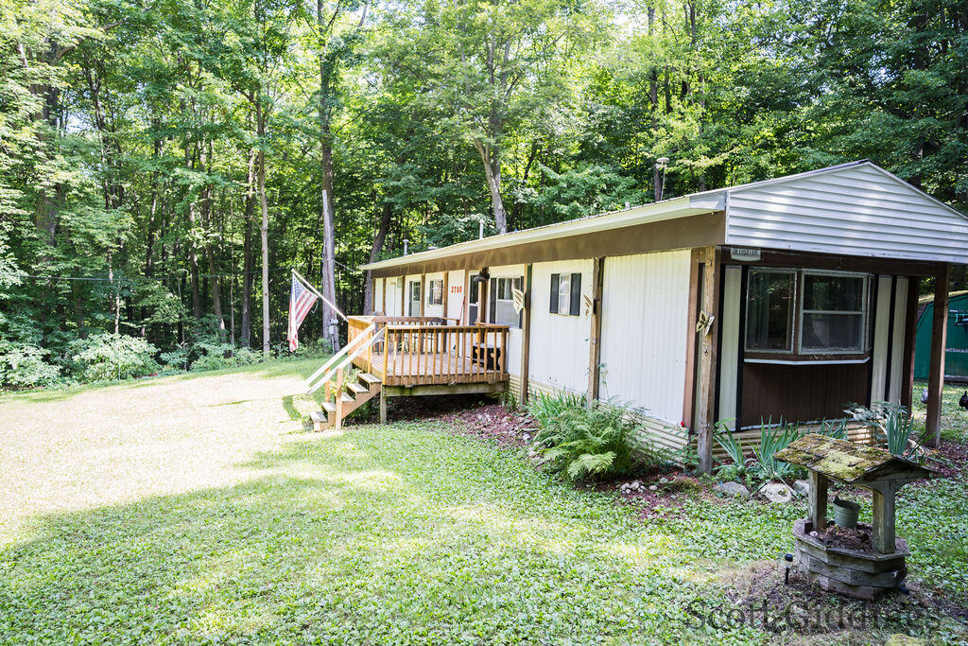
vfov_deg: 59.5
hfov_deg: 81.2
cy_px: 323
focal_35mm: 21
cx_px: 484
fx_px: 565
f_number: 2.8
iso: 320
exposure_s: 1/160
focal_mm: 21
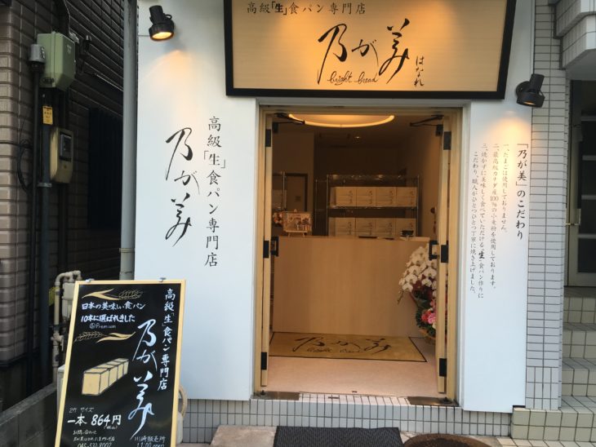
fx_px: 499
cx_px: 298
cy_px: 224
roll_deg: -0.9
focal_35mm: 29
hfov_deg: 61.6
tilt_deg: +0.2
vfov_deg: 48.3
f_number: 2.2
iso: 32
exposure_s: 1/120
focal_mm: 4.15
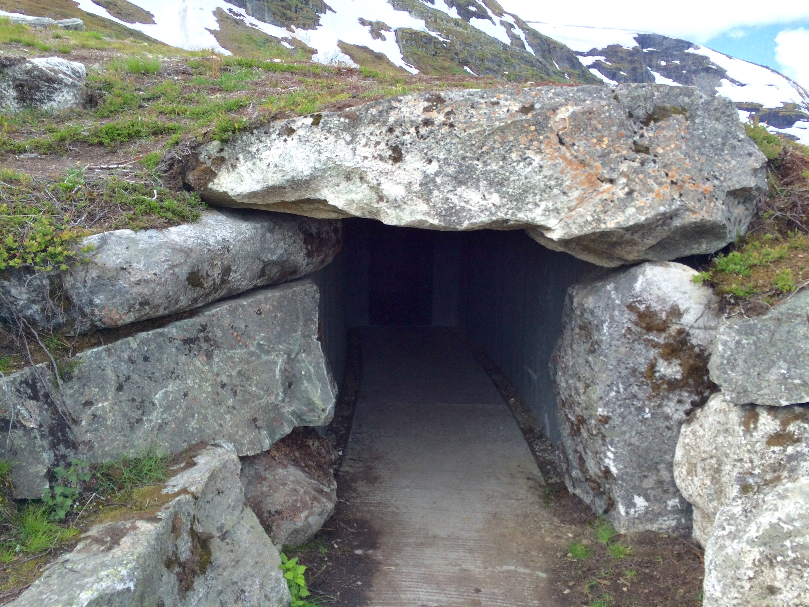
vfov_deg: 48.2
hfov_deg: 61.7
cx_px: 404
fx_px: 678
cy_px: 304
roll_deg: -0.2
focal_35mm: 29
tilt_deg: -9.2
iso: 32
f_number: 2.2
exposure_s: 1/651
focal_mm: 4.15
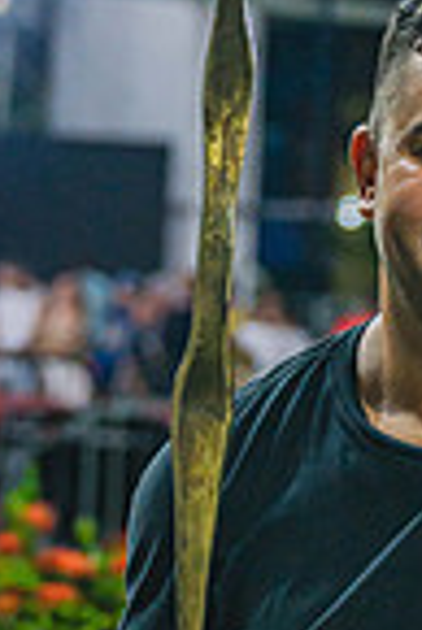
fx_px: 5701
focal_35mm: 325
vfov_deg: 6.3
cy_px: 300
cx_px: 496
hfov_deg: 4.2
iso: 1000
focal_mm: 105
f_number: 5.6
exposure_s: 1/125
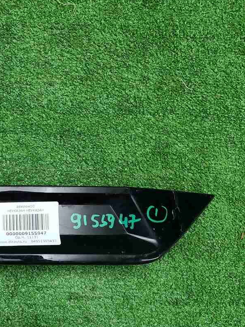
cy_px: 198
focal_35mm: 47
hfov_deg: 27.3
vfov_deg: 40.3
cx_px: -48
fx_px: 444
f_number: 1.8
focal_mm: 5.4
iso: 138
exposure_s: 1/50
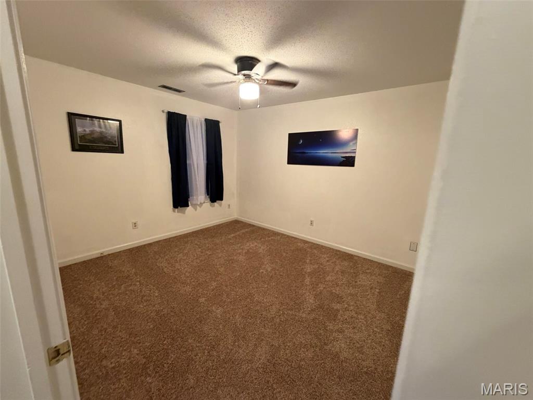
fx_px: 216
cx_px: 266
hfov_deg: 102.1
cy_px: 200
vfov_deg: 85.7
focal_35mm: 14
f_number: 2.2
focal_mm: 2.22
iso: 640
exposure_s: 1/60
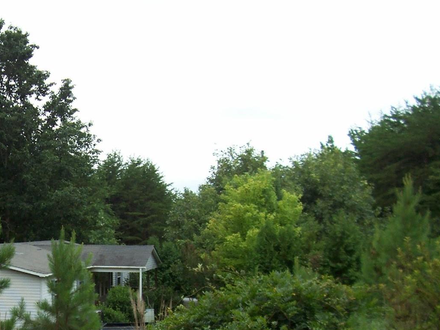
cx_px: 54
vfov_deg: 21.3
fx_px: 864
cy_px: 279
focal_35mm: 68
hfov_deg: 27.6
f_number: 2.7
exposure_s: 1/331
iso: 80
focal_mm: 5.6
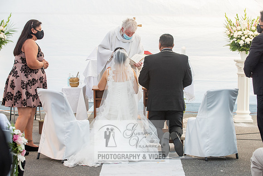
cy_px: 88
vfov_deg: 13.6
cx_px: 132
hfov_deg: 20.3
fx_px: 735
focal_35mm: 101
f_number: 6.3
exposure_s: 1/125
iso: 800
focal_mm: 95
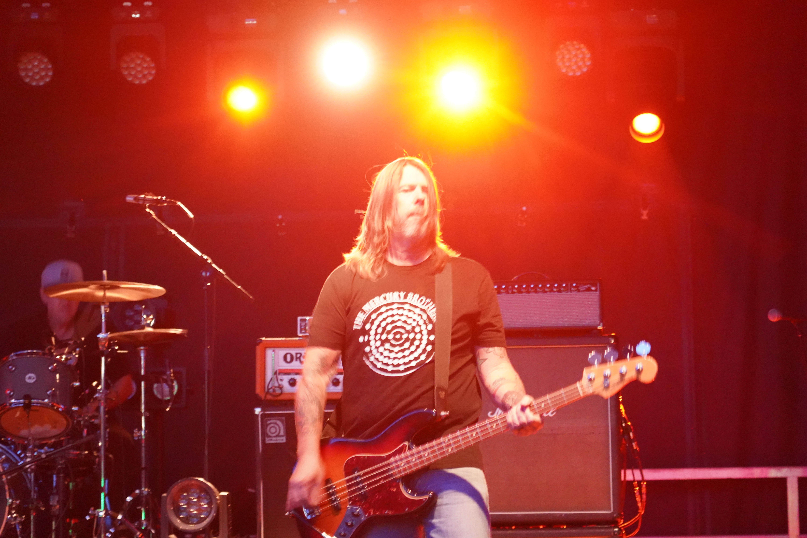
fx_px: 2354
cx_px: 404
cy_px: 269
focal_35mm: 105
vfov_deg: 13.0
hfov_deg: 19.5
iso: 12800
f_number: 4
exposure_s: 1/30
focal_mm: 105
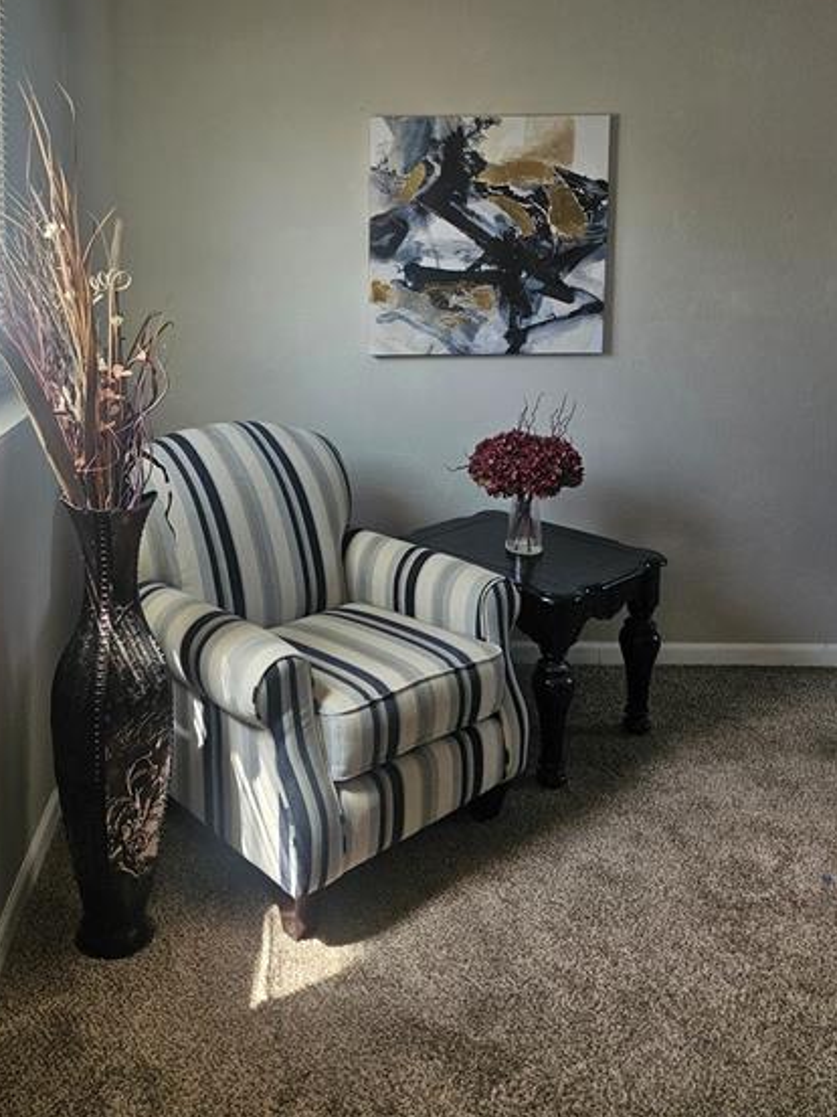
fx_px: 1032
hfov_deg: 43.9
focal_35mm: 32
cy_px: 356
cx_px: 327
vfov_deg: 55.4
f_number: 1.8
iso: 50
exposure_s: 1/120
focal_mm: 5.4
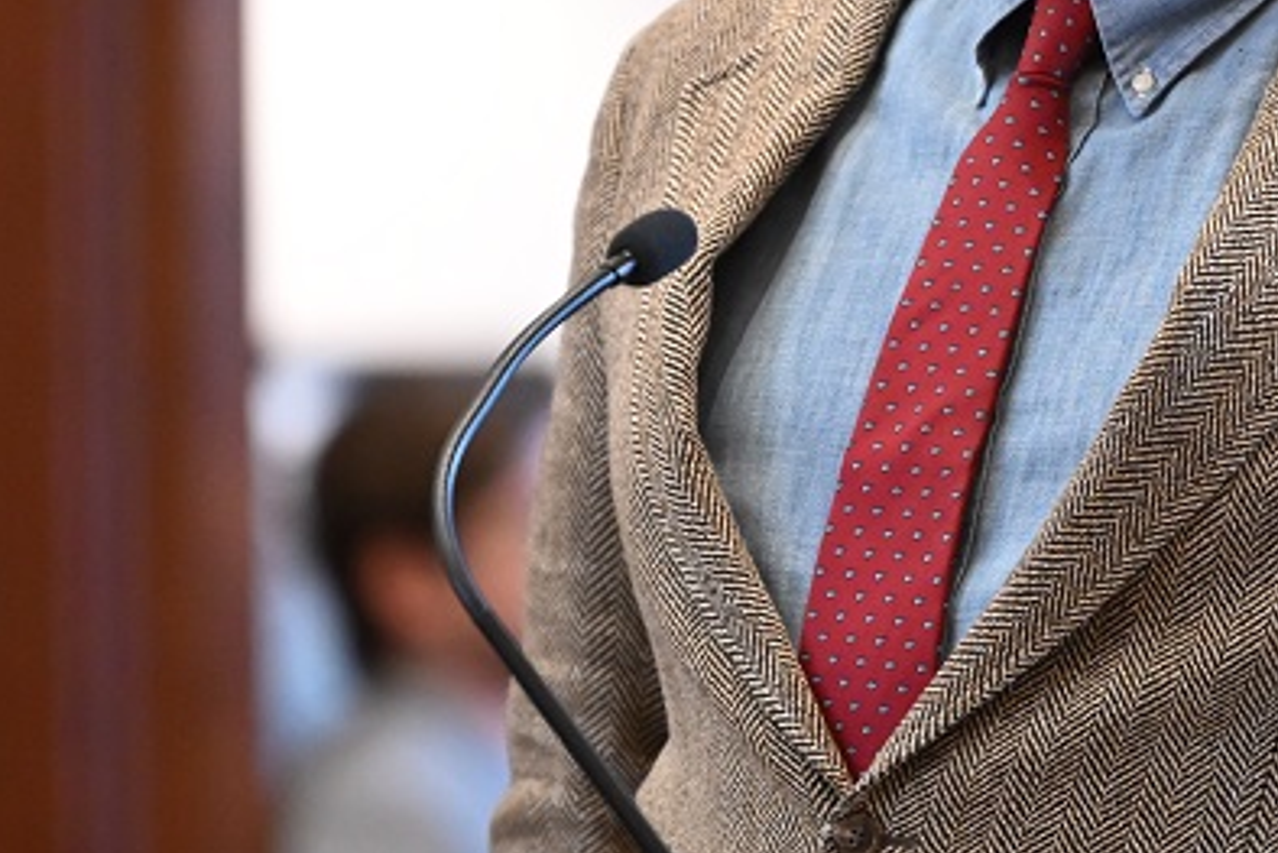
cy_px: 149
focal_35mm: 609
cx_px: 889
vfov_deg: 2.3
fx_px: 21626
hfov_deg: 3.4
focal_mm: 200
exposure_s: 1/200
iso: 3200
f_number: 2.8
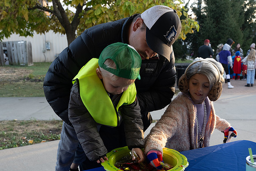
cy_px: 106
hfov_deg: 51.0
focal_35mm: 38
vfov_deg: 35.2
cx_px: 134
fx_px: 268
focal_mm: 24
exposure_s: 1/160
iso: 500
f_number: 5
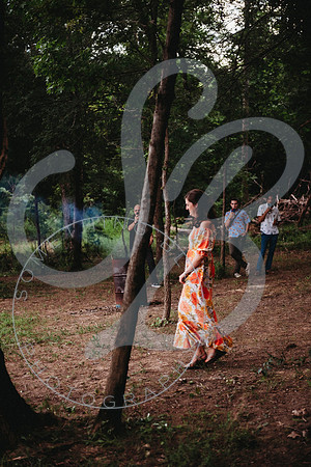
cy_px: 234
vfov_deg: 28.8
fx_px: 907
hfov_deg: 19.5
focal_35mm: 70
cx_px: 156
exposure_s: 1/160
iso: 400
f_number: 2.8
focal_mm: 70
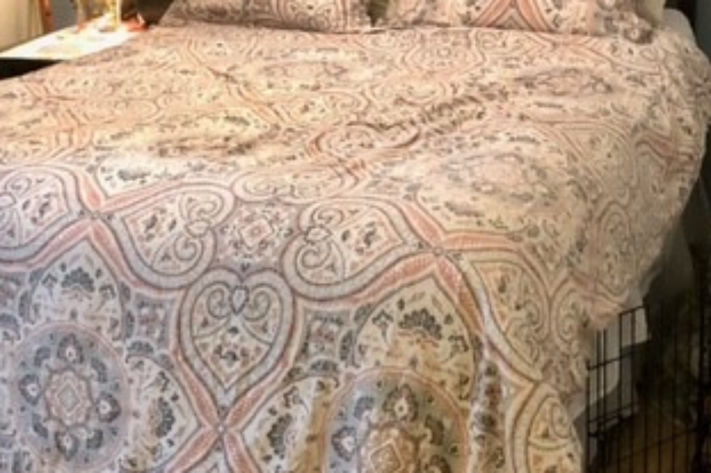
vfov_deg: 22.2
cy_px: 69
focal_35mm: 60
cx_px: 302
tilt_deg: -12.5
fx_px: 1184
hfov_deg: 33.4
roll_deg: +2.2
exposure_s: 1/4
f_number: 1.8
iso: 100
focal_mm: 3.99
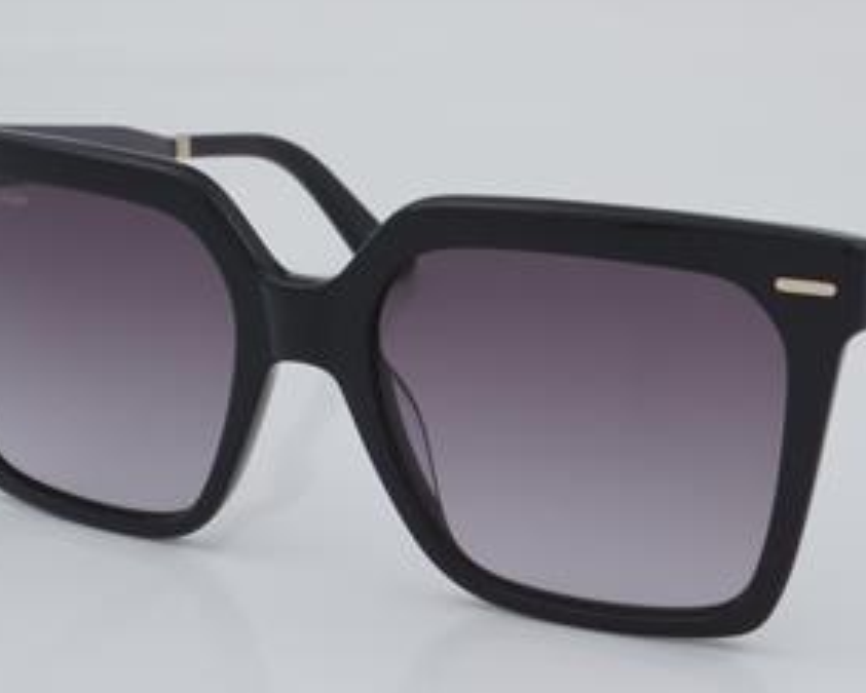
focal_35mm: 100
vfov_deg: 15.4
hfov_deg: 19.2
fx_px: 2564
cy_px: 339
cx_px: 496
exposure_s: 1/4
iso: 100
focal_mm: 50
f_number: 32
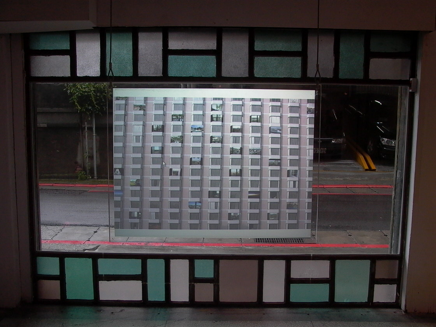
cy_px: 164
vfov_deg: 37.7
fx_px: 479
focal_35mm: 38
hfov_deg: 49.0
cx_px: 218
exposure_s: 1/78.3
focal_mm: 7.8
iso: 100
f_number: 2.1
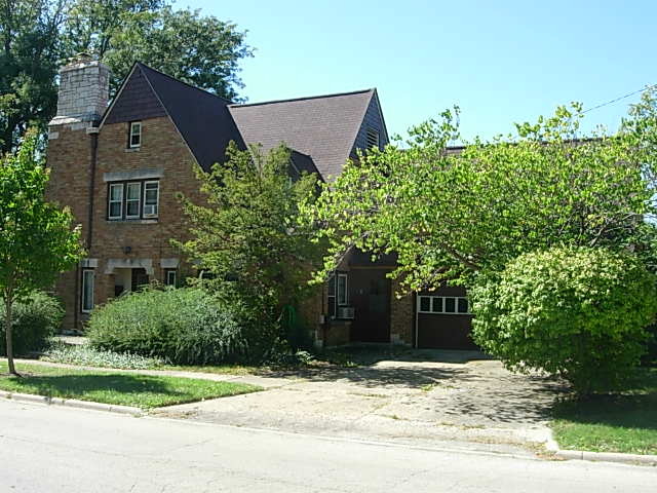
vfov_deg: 37.7
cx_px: 328
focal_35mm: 38
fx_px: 721
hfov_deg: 49.0
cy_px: 246
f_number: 4.8
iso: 79
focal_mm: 7.8
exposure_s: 1/264
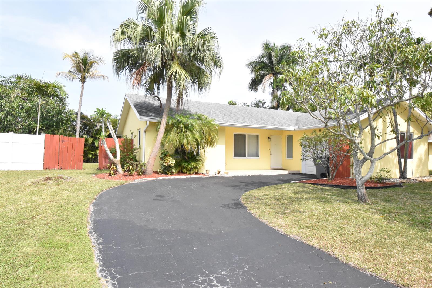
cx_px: 216
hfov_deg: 81.2
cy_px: 144
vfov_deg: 59.5
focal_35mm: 21
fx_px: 252
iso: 2500
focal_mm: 14
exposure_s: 1/640
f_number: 18
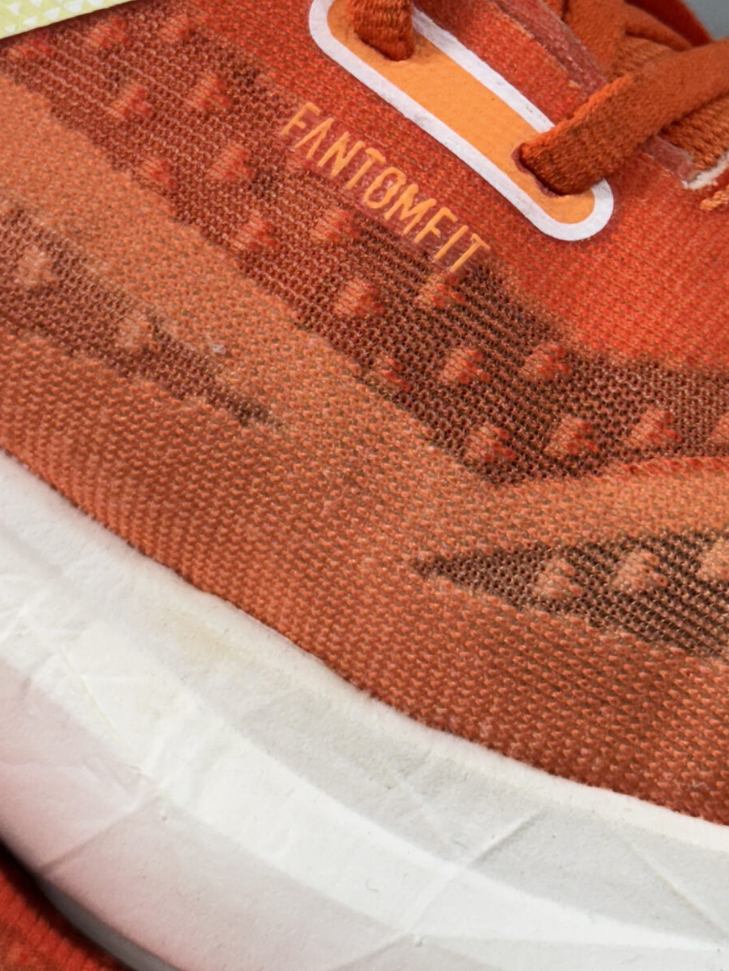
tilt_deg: -45.6
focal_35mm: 102
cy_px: 179
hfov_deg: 14.5
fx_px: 2864
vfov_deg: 19.1
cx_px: 383
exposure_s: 1/60
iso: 80
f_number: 1.78
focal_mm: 6.76
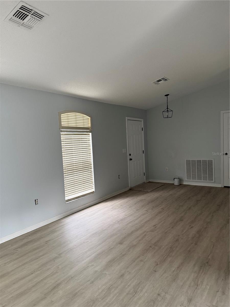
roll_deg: +2.6
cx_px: 115
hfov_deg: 56.8
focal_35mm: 24
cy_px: 154
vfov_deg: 71.6
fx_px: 213
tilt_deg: -3.4
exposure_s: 1/60
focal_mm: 6.76
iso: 320
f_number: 1.78
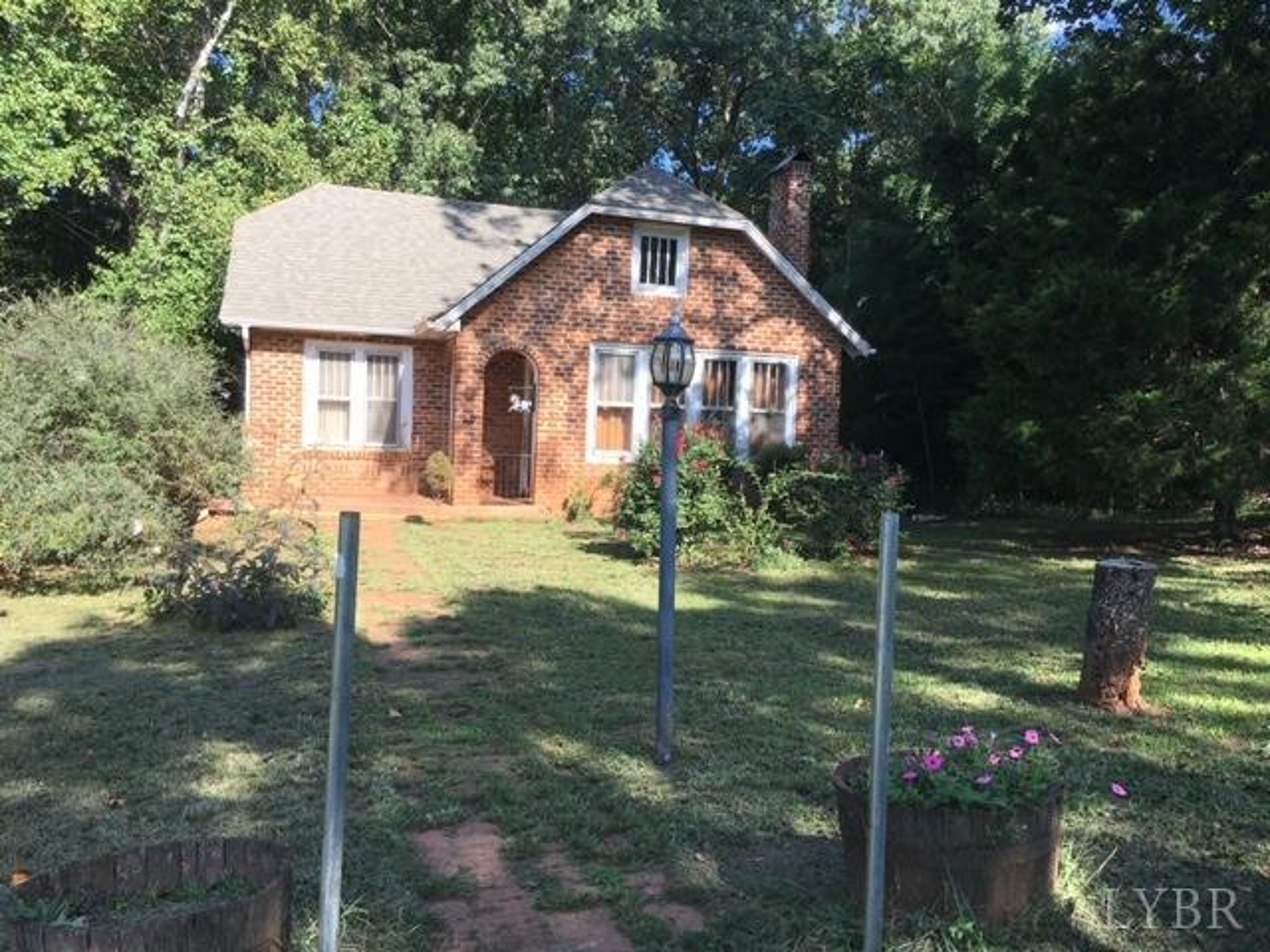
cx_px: 635
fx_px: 1064
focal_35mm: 29
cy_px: 476
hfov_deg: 61.7
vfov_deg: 48.2
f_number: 2.2
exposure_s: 1/553
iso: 25
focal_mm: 4.15
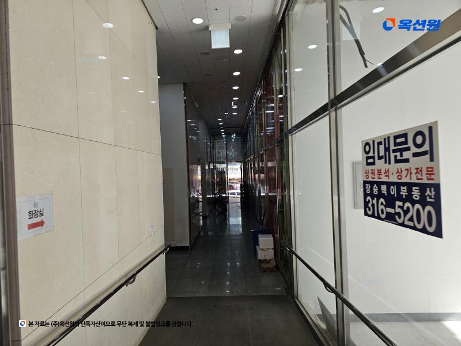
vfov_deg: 58.9
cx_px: 230
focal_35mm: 23
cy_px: 173
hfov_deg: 73.9
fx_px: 306
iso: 25
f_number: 1.7
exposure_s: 1/120
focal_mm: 6.3
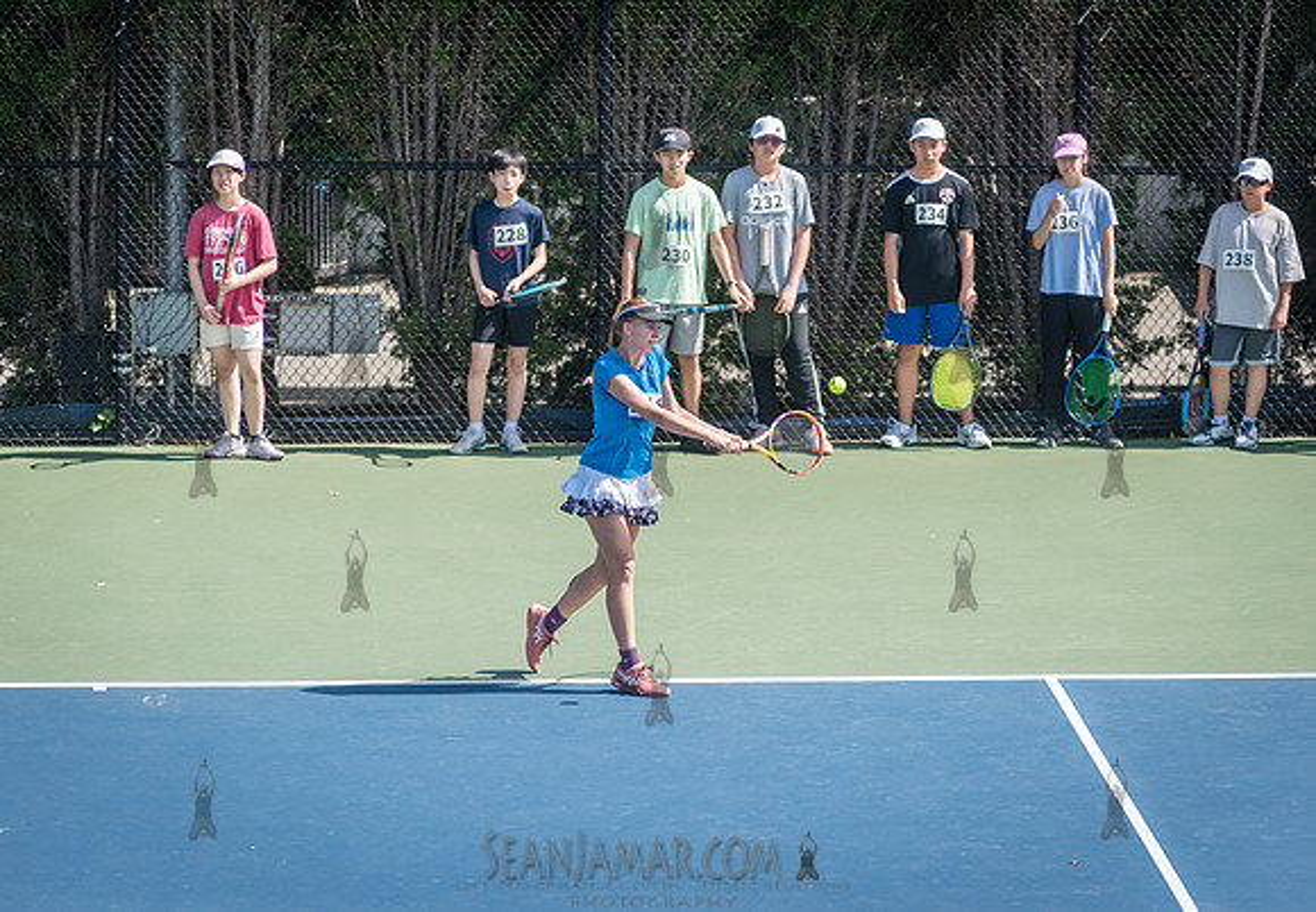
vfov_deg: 6.7
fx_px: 7767
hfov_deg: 9.7
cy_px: 456
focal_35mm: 210
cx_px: 683
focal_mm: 200
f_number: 3.5
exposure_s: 1/1600
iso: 200
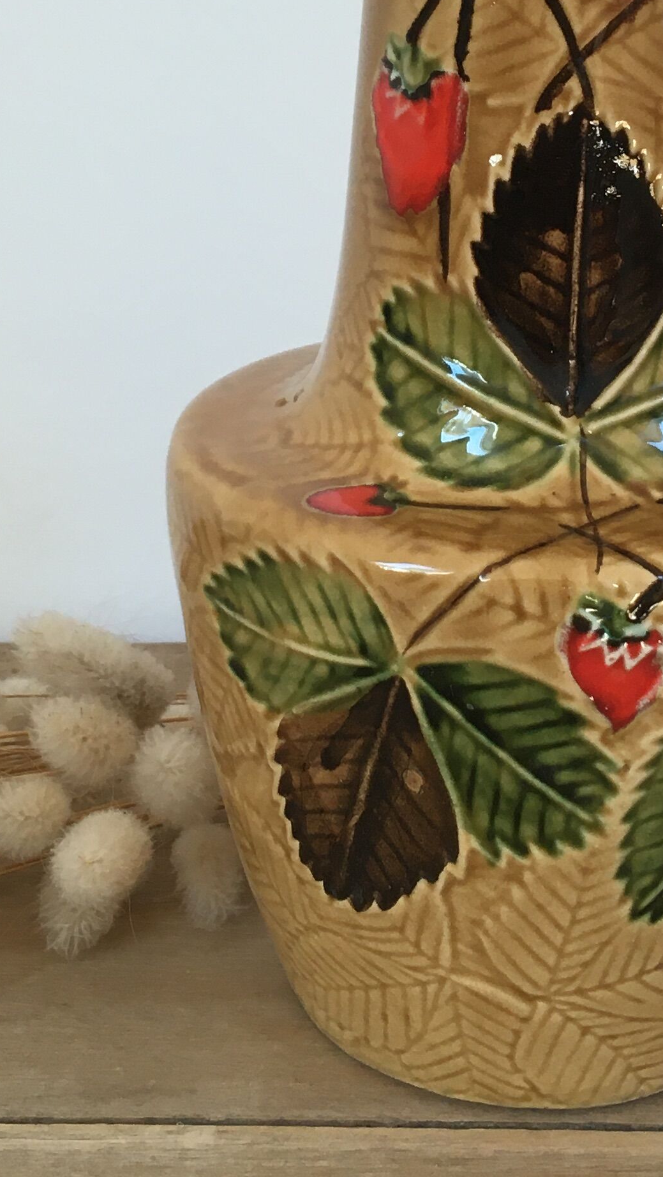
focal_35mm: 69
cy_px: 320
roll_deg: -1.2
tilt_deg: -15.1
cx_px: 395
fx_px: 2156
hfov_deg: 17.5
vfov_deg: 30.1
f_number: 2.2
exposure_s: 1/33
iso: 32
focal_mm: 4.15
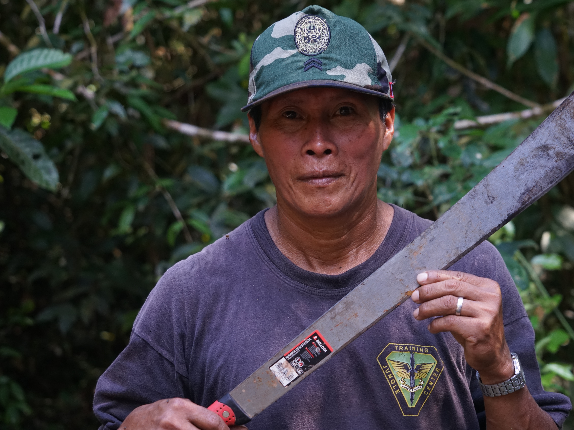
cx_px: 346
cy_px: 205
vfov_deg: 14.9
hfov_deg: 19.8
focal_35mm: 99
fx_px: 1642
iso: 1000
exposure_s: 1/80
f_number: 5.6
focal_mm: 80
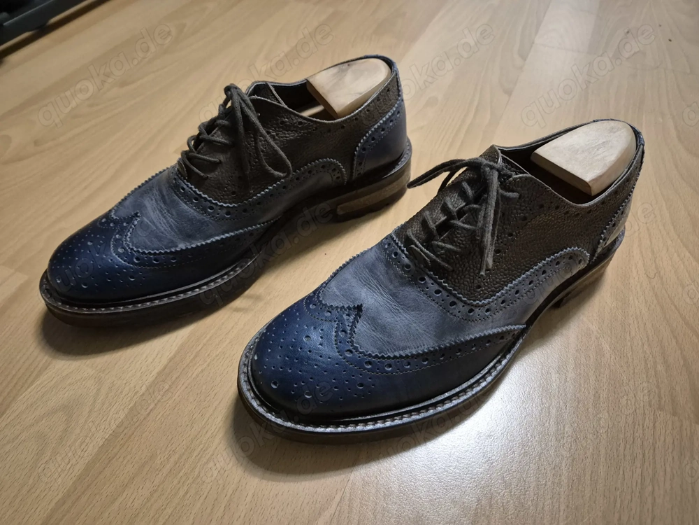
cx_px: 350
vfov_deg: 58.9
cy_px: 262
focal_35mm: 23
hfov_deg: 73.9
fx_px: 464
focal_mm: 5.4
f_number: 1.8
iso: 1600
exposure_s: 1/50
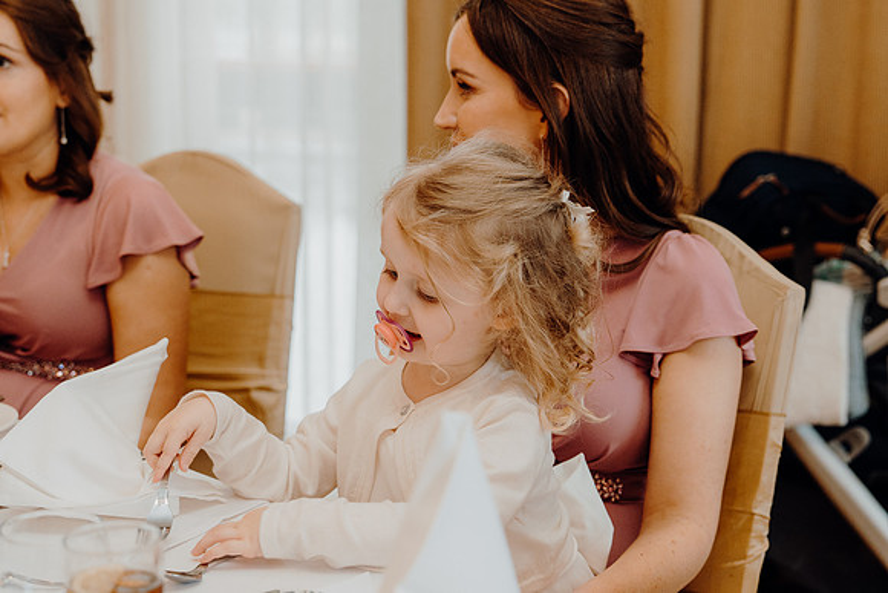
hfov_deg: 28.8
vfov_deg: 19.5
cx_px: 444
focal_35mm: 70
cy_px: 296
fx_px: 1727
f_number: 2.8
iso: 1250
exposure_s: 1/200
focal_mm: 47
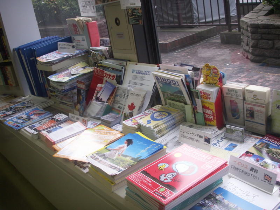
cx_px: 140
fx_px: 299
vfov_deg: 38.7
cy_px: 105
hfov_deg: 50.1
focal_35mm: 37
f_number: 3.5
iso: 64
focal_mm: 7.7
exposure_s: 1/40
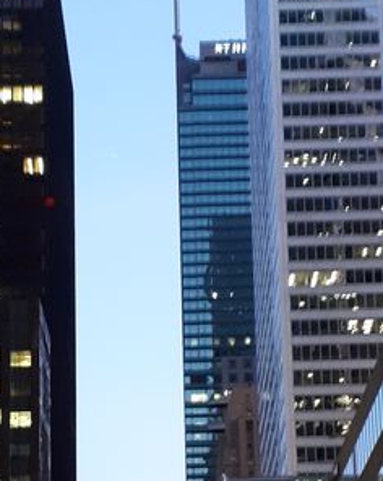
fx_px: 1519
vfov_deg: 17.7
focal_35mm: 107
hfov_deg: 14.4
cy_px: 431
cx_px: 174
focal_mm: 3.6
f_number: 1.9
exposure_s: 1/17
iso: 400
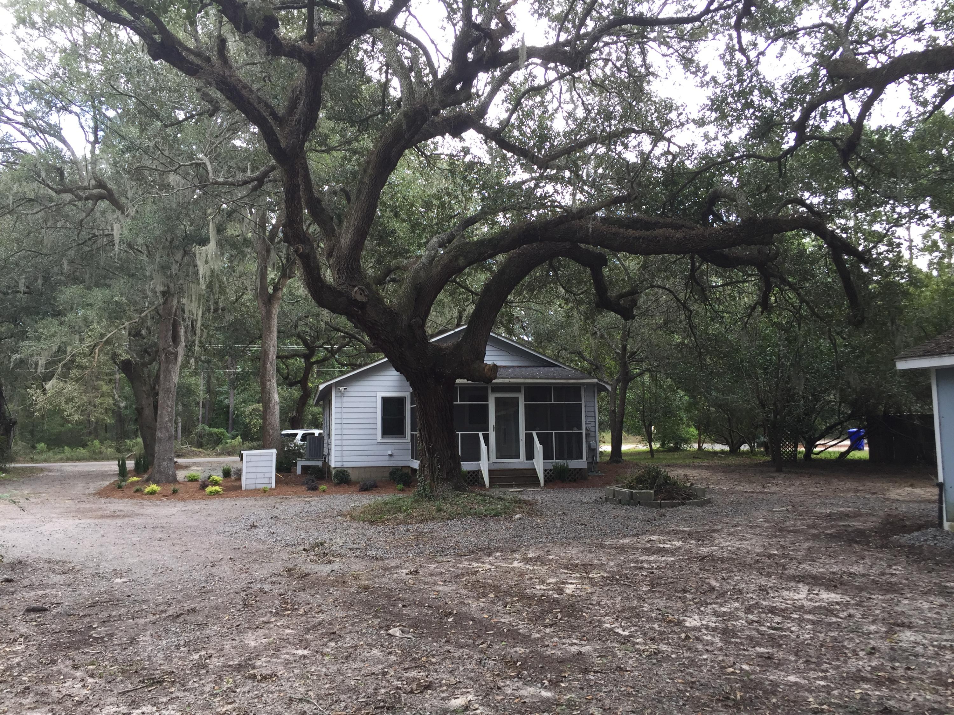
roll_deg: -0.2
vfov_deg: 48.2
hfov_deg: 61.7
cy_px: 358
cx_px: 477
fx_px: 799
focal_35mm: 29
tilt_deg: +3.9
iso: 50
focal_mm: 4.15
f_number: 2.2
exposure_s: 1/120
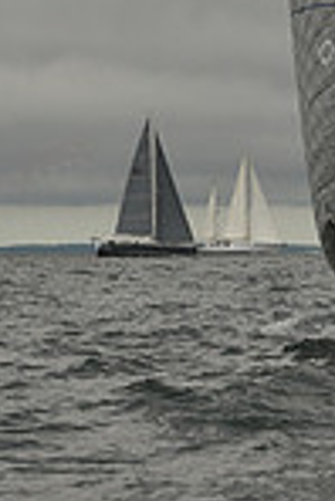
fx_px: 4094
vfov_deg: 6.8
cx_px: 266
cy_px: -369
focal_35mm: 294
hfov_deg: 4.7
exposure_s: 1/800
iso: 320
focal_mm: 75
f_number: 10
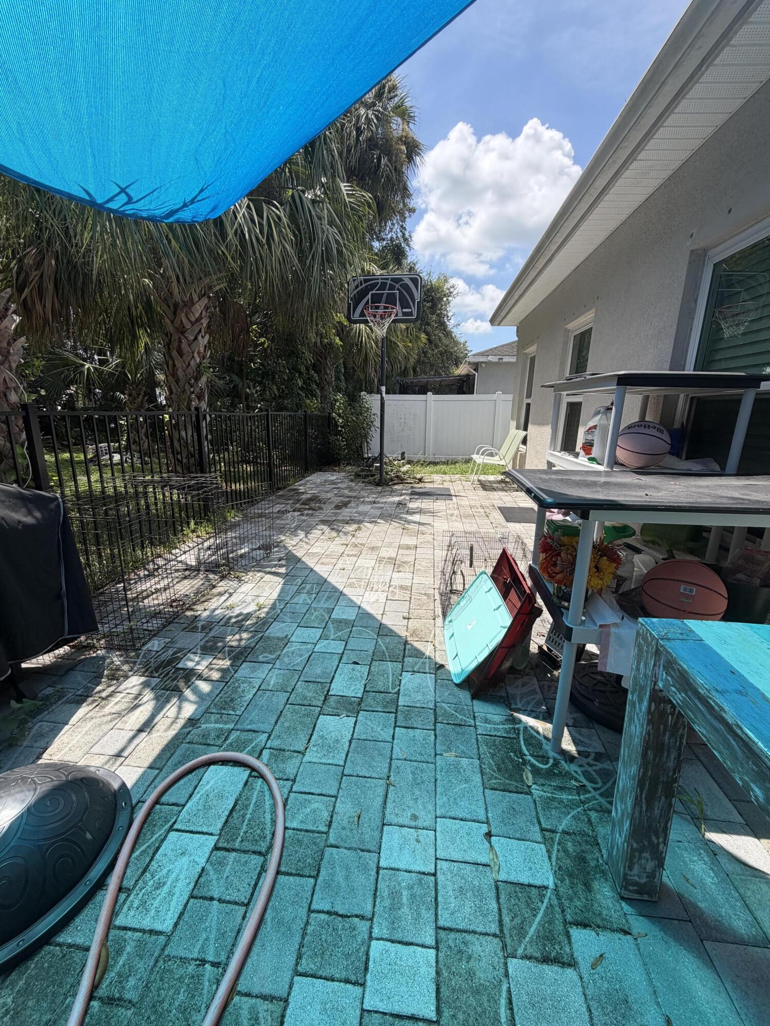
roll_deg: -0.9
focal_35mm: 14
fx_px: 415
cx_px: 385
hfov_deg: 85.7
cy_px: 513
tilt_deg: -13.7
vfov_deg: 102.1
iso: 40
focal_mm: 2.22
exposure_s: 1/770
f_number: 2.2
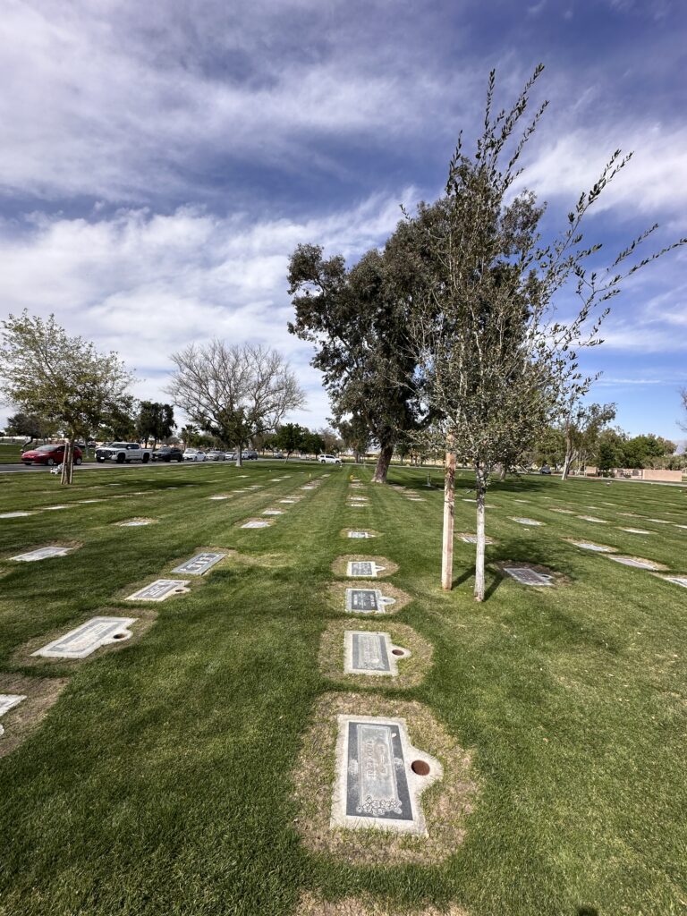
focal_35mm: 14
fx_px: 370
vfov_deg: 102.1
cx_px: 344
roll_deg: -2.5
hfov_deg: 85.7
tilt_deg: +0.9
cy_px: 458
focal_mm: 2.22
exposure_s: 1/1618
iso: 40
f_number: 2.2
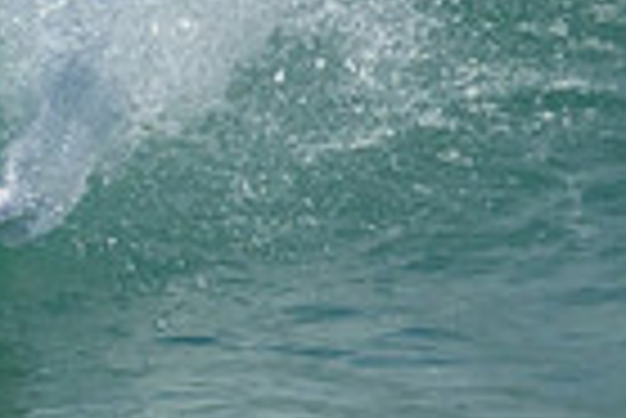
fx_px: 58174
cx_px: -671
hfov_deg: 0.6
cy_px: 56
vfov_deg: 0.4
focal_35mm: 3342
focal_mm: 800
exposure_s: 1/2000
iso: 3200
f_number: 11
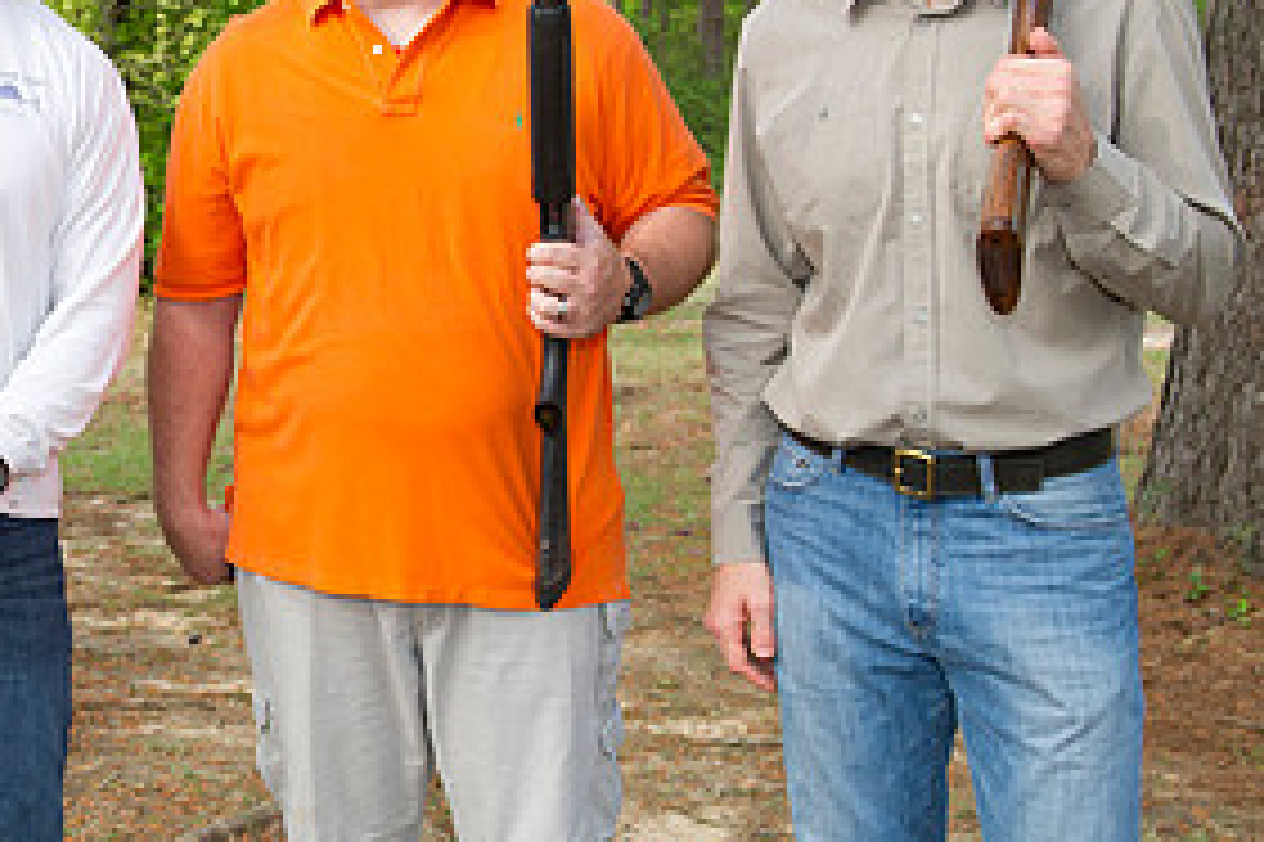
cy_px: 374
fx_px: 2316
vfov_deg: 20.6
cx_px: 144
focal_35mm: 66
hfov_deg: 29.4
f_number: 5.6
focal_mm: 32
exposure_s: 1/250
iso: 320
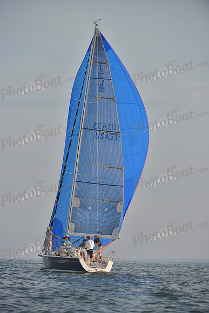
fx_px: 1740
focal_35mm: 200
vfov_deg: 10.3
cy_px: 156
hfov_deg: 6.9
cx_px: 104
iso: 280
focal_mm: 200
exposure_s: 1/2000
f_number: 4.5
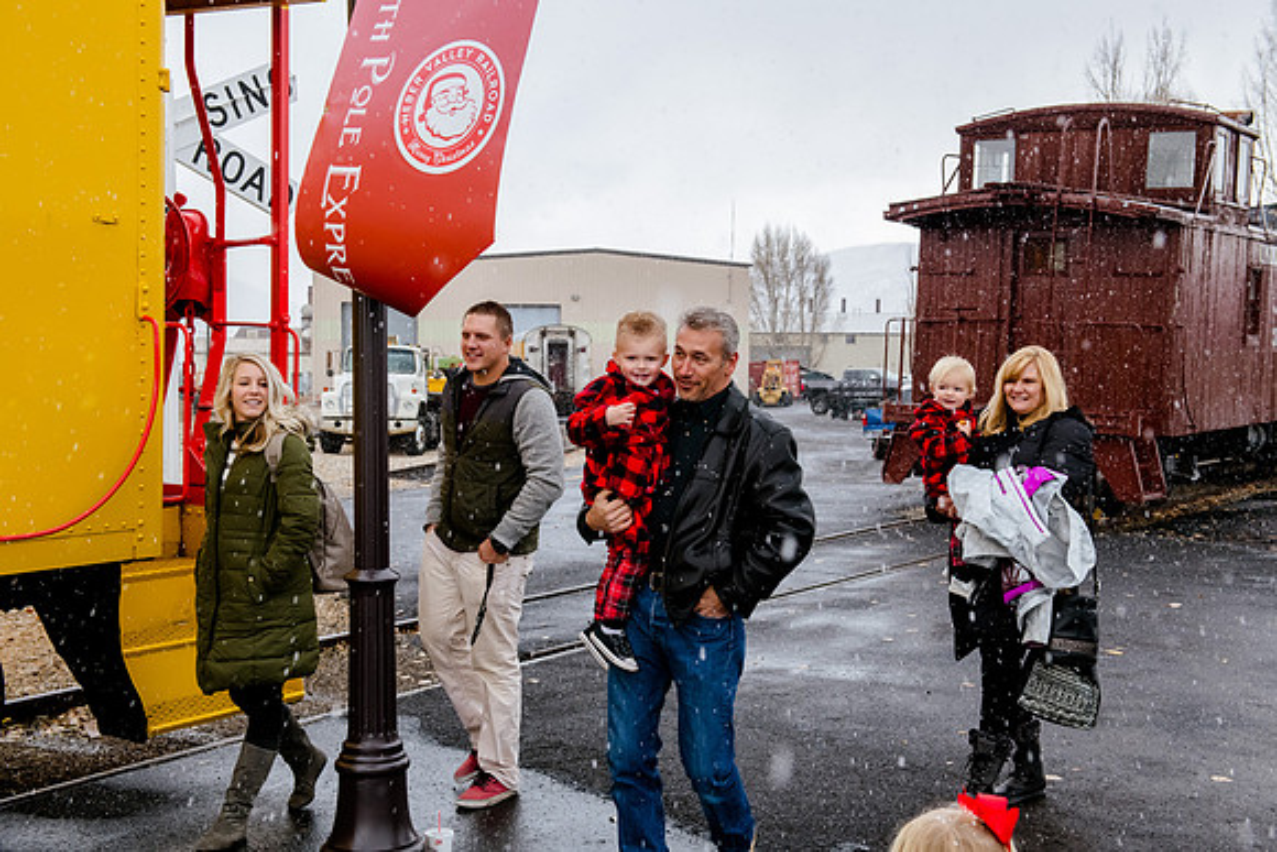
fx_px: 1732
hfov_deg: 40.5
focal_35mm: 49
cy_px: 426
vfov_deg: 27.6
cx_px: 645
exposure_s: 1/320
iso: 1250
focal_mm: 48
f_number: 7.1
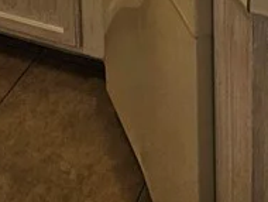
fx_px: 543
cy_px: -329
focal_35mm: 70
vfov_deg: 13.1
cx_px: 244
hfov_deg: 26.7
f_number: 2.2
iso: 50
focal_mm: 2.2
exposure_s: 1/60.2
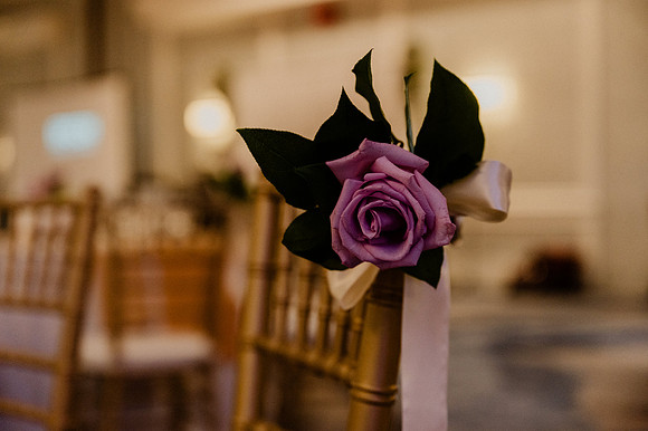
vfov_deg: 19.4
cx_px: 324
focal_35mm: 70
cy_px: 216
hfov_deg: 28.8
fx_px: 1262
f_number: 3.5
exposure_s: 1/160
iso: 1600
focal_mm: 70
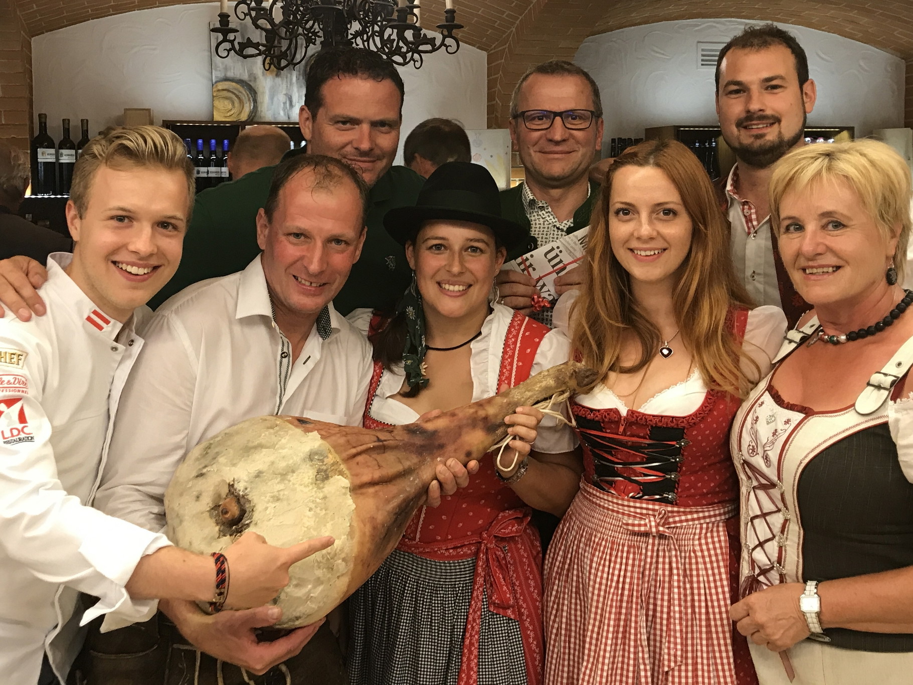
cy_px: 342
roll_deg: +0.6
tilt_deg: -3.8
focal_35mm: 28
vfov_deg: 49.8
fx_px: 739
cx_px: 456
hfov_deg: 63.4
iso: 40
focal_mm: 3.99
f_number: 1.8
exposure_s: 1/17
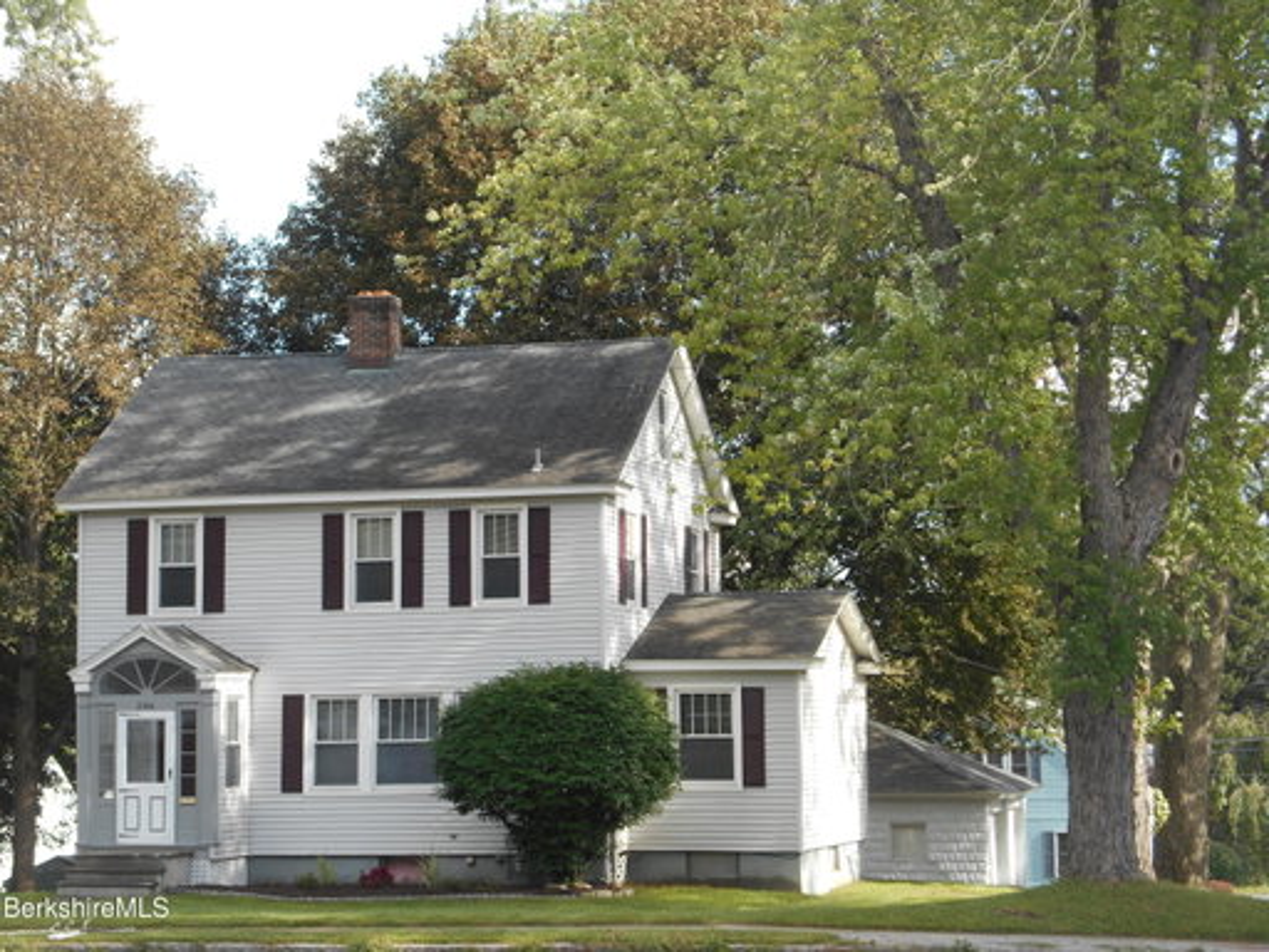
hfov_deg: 24.4
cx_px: 634
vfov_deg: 18.4
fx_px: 2933
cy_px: 476
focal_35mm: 80
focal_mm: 14.3
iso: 80
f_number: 4.7
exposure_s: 1/100
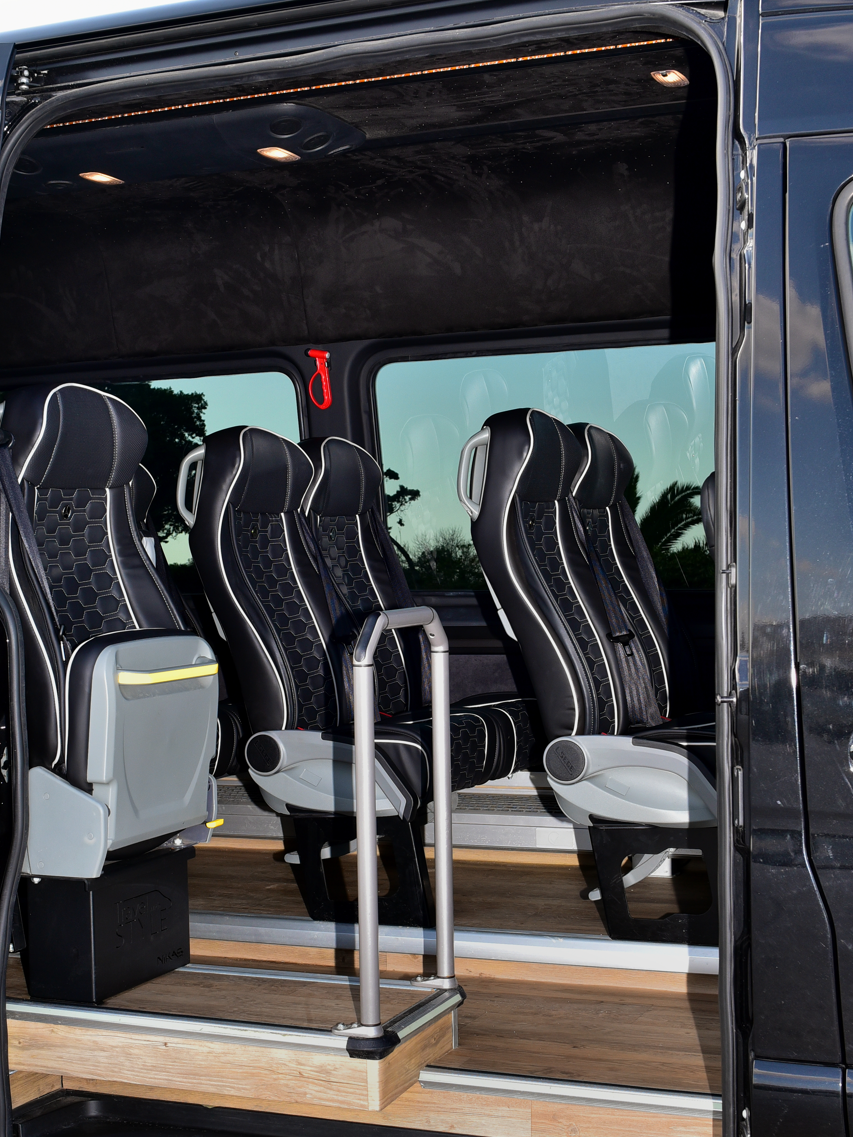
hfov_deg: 27.0
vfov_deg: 35.5
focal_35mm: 54
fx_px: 1774
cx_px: 391
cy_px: 625
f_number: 8
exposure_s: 1/250
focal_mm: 38
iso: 320
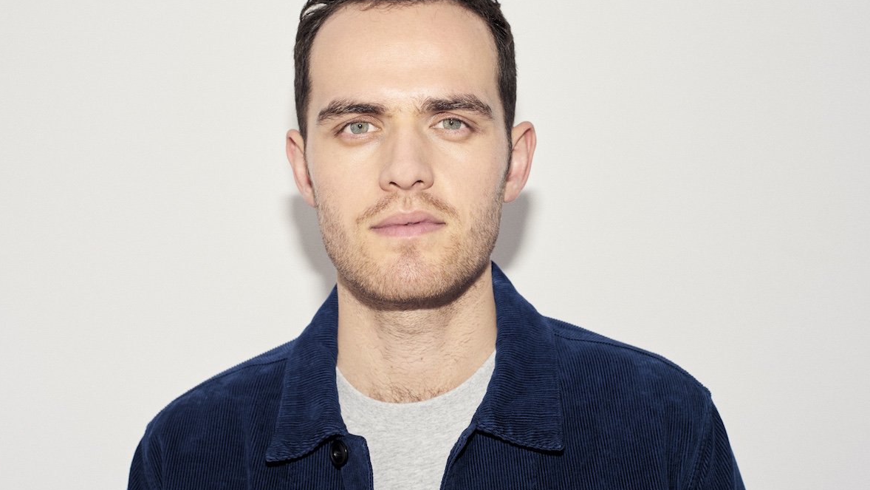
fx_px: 1384
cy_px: 223
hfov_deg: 34.9
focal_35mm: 60
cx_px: 411
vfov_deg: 20.1
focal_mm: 50
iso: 400
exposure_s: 1/160
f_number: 7.1
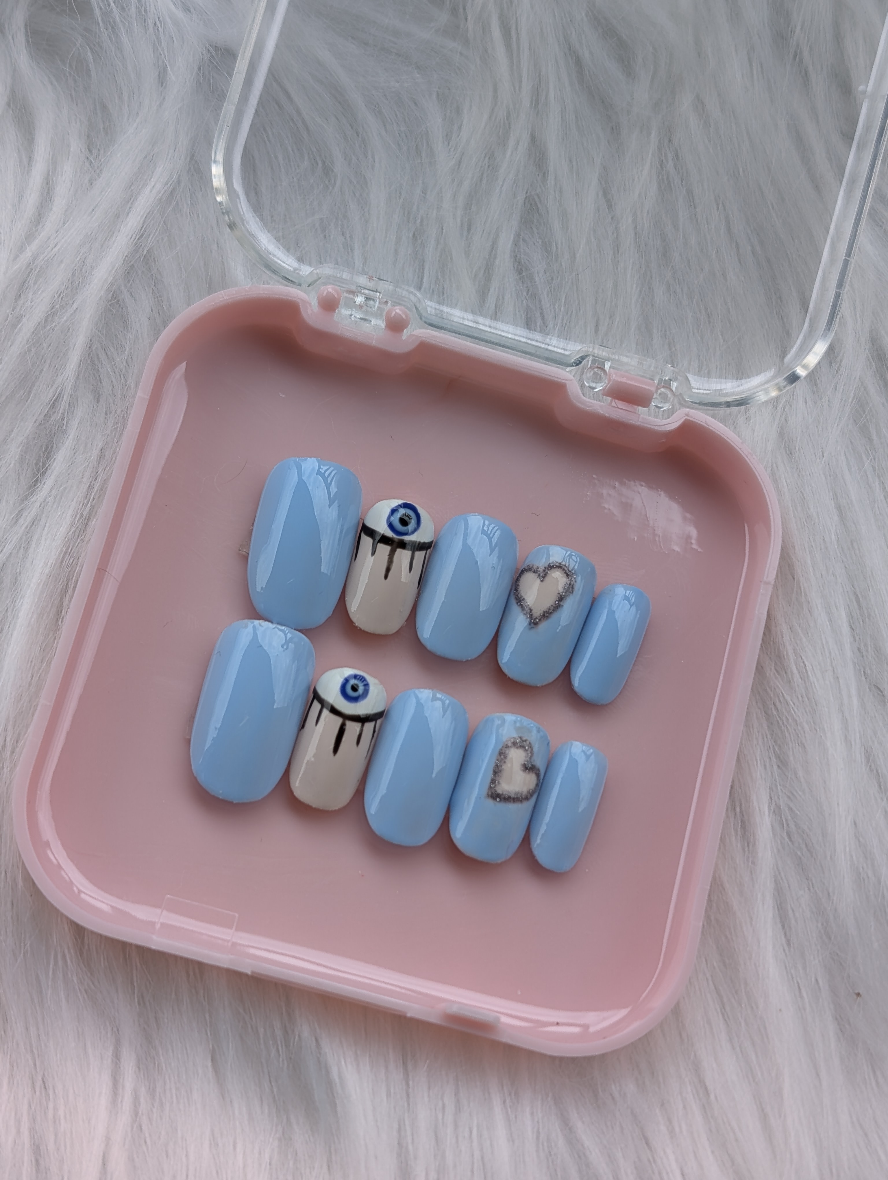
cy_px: 590
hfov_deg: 29.7
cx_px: 444
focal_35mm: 49
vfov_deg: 38.9
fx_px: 1672
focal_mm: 6.9
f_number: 1.68
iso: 21
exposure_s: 1/318
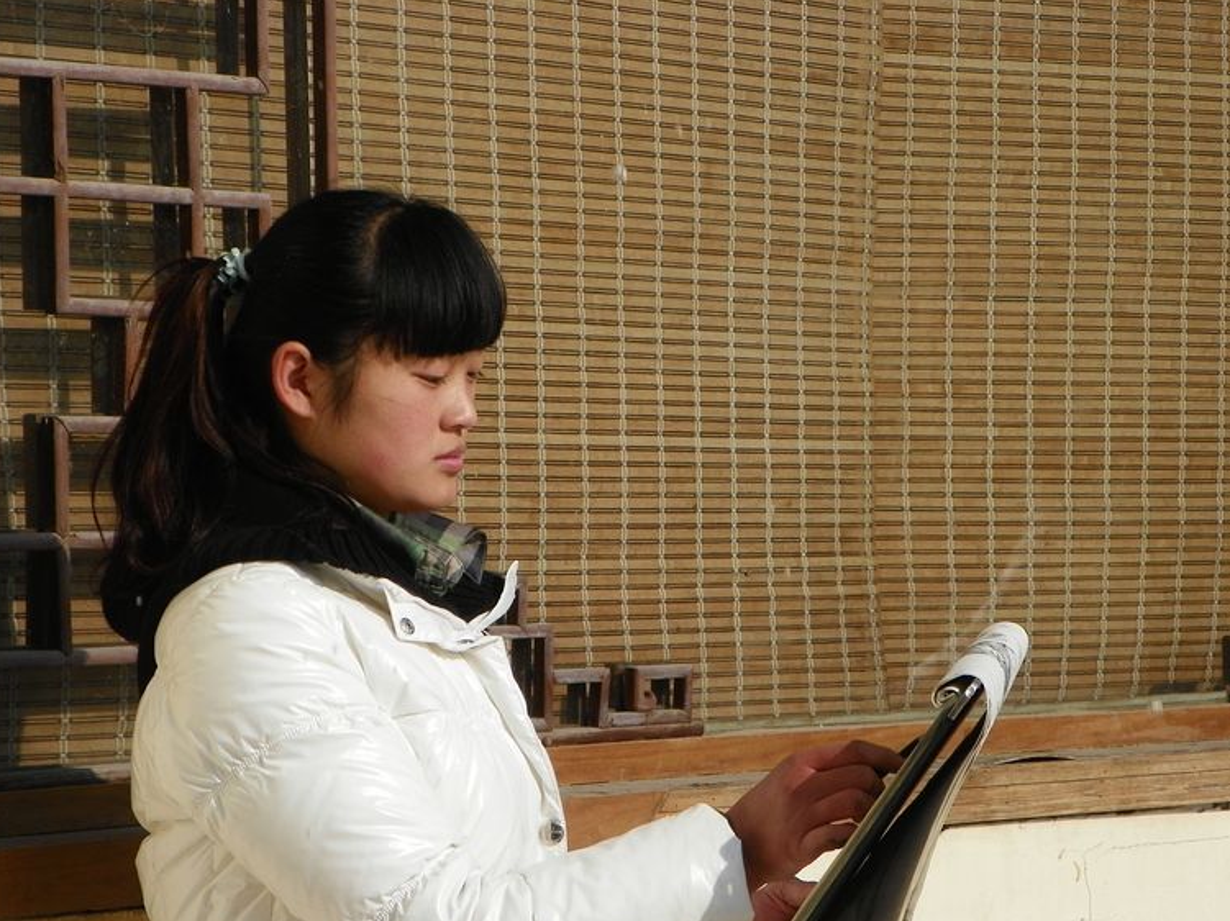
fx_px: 5044
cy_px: 486
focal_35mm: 142
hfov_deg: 13.9
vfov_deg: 10.4
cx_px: 638
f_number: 4.5
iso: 100
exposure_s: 1/1250
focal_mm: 23.6
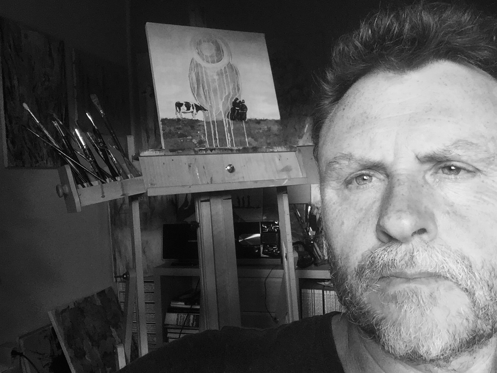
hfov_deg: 58.4
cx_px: 248
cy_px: 186
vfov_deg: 45.4
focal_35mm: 31
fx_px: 445
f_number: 2.2
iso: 40
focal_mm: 2.65
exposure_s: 1/100
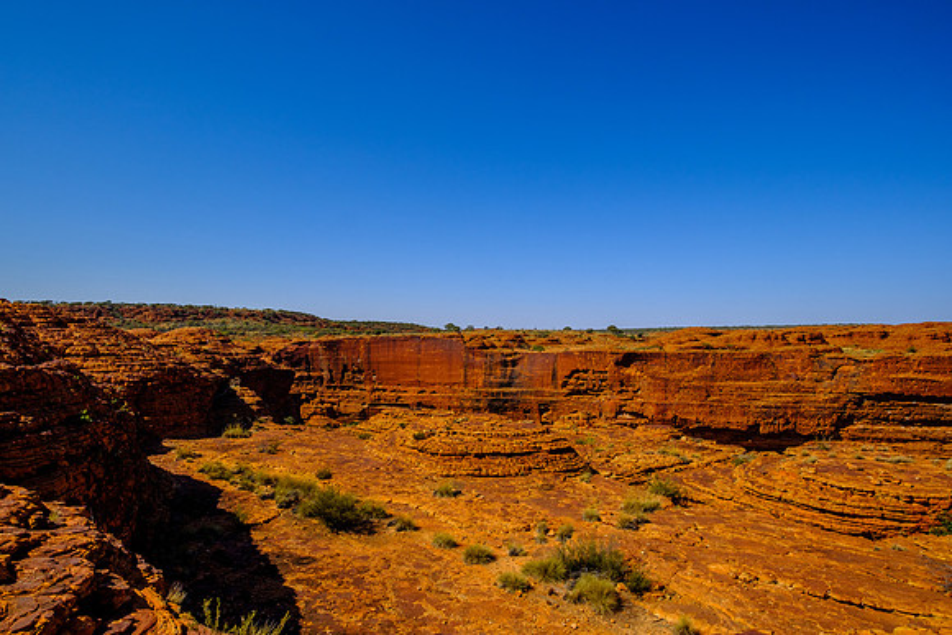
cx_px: 476
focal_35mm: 21
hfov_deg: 81.2
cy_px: 318
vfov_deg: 59.5
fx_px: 555
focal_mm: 13.8
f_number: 8
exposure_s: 1/950
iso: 200
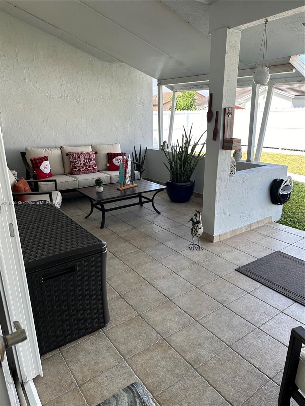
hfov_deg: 56.8
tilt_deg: -16.0
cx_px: 152
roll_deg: +1.0
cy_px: 203
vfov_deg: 71.6
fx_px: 282
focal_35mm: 24
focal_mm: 6.86
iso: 80
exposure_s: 1/667
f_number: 1.78
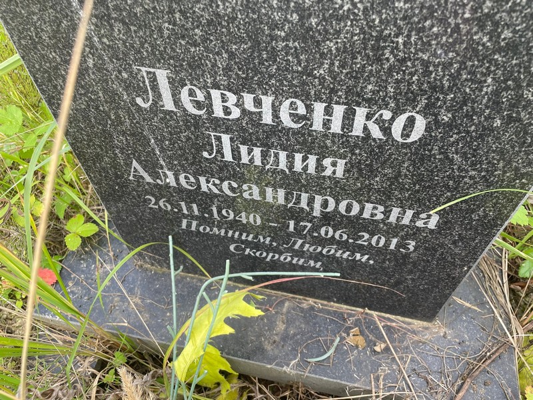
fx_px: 400
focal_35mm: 26
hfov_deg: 67.3
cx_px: 266
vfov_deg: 53.1
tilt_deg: -52.7
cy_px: 200
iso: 32
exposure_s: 1/121
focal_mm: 4.2
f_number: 1.6
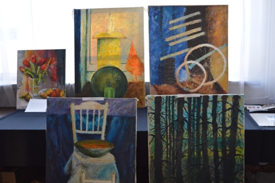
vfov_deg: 31.7
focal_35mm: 42
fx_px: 321
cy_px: 120
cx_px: 160
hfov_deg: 46.2
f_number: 3.5
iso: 900
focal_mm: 20
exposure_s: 1/30
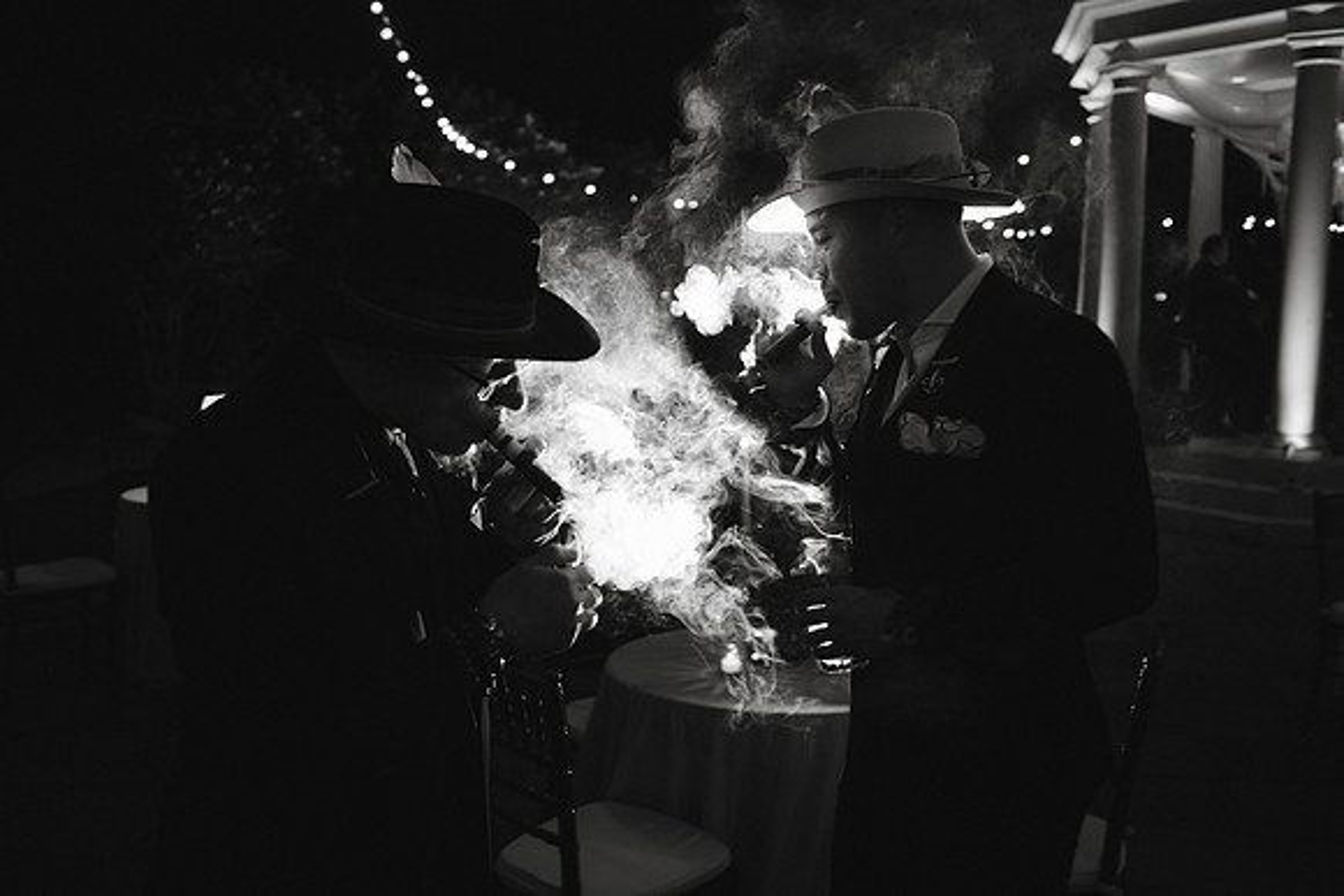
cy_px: 422
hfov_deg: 55.8
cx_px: 722
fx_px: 1269
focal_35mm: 34
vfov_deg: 38.9
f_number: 2.8
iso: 800
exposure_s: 1/50
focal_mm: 28
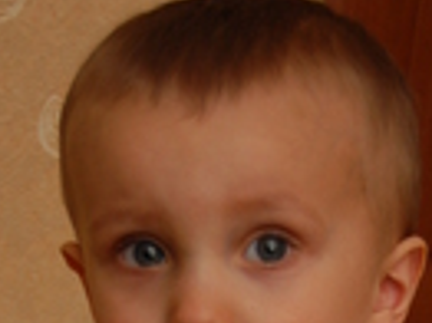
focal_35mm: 139
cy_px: 672
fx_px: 1733
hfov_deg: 14.2
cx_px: 232
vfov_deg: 9.8
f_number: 4.2
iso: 400
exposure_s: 1/60
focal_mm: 28
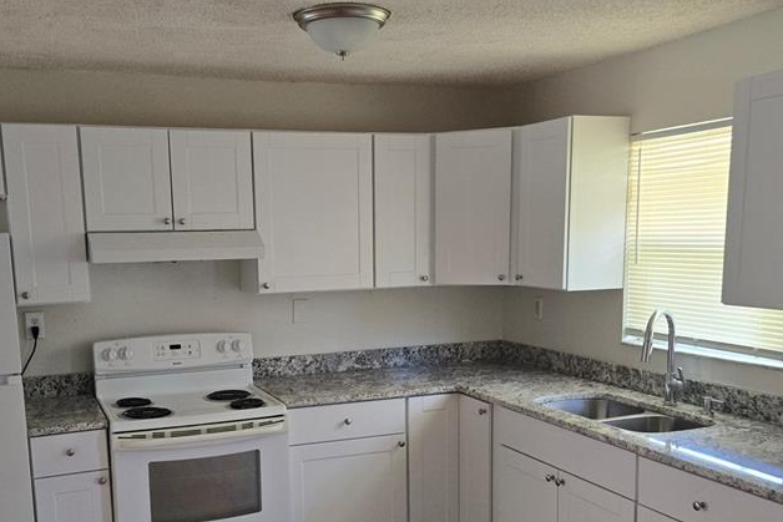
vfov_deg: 33.6
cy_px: 381
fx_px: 848
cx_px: 324
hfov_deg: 49.3
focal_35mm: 39
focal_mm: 5.4
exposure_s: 1/120
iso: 320
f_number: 1.8
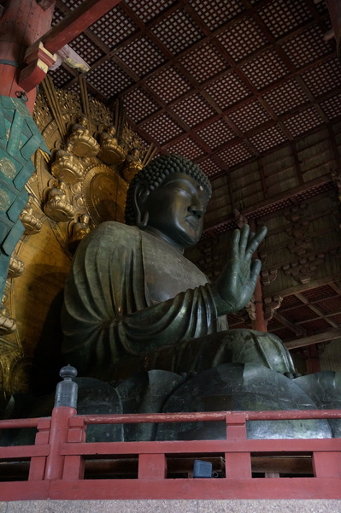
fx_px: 512
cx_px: 170
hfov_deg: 36.8
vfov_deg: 53.2
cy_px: 256
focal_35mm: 36
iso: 3200
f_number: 4.5
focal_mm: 24
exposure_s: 1/50
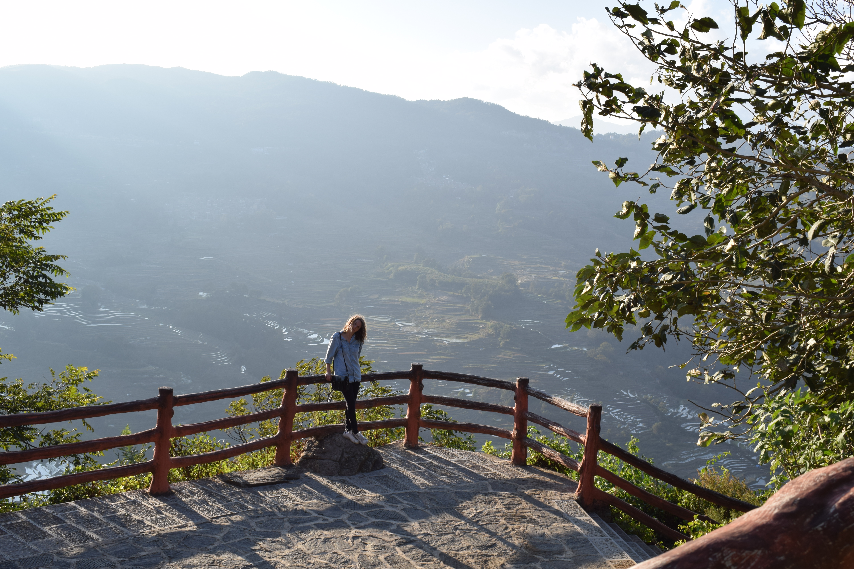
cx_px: 427
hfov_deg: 46.4
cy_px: 284
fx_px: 996
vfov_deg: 31.9
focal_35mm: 42
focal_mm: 28
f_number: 16
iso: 100
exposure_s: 1/60
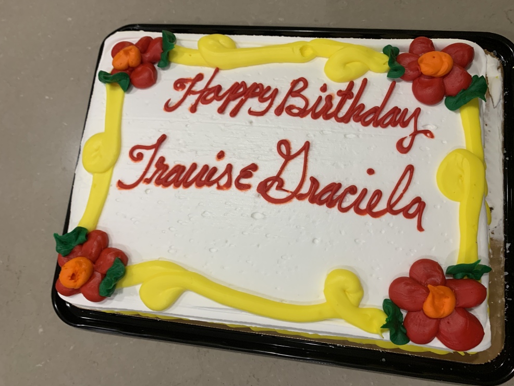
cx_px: 266
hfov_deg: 65.3
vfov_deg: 51.4
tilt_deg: -74.8
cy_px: 189
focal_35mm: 27
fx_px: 401
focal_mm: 4.25
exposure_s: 1/60
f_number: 1.8
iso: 100
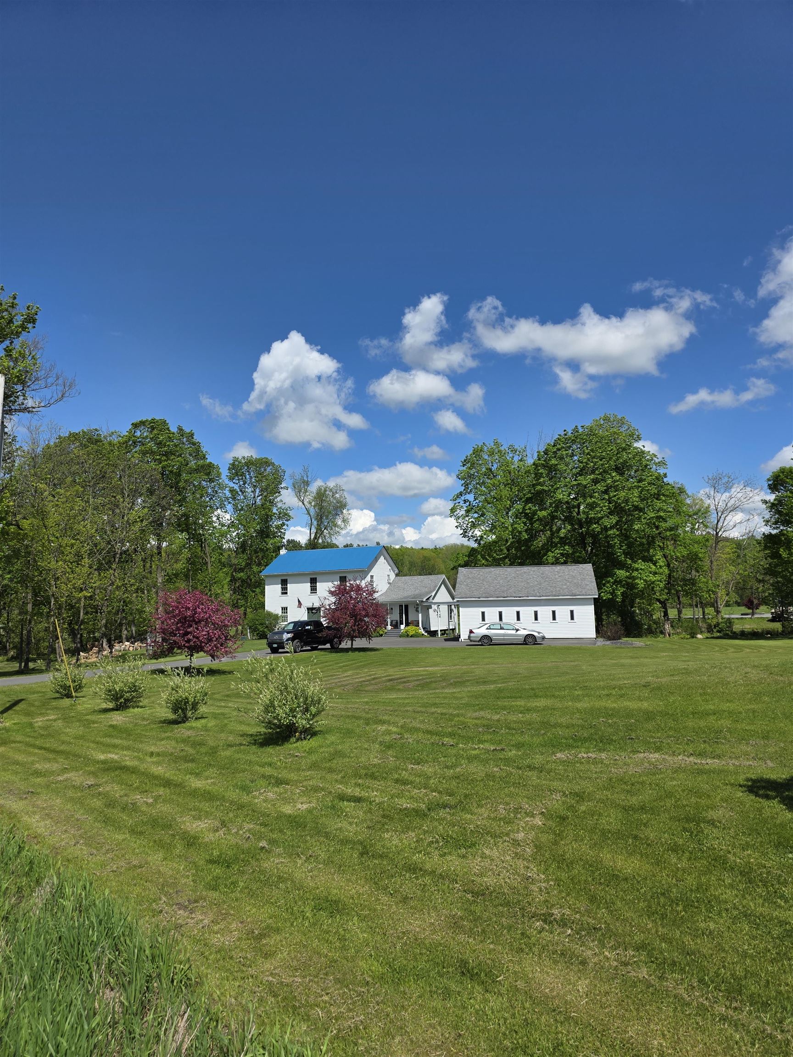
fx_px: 703
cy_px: 528
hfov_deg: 58.9
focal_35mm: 23
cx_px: 396
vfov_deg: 73.9
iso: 64
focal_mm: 6.3
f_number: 1.7
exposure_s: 1/7944
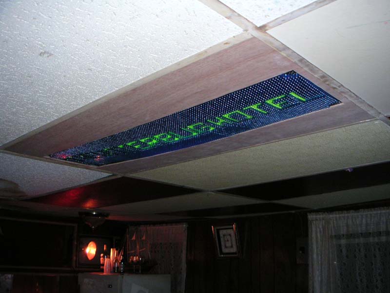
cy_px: 146
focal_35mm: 37
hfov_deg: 50.1
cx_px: 195
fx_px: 417
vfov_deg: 38.7
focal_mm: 5.7
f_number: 2.8
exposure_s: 1/45
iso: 160
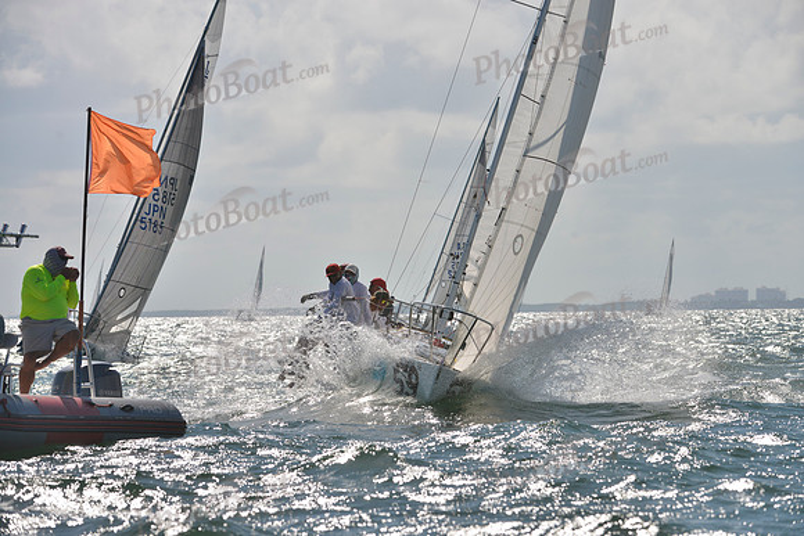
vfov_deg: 6.9
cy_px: 268
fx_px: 4468
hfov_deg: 10.3
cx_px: 402
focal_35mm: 200
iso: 280
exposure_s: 1/2000
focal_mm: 200
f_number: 8
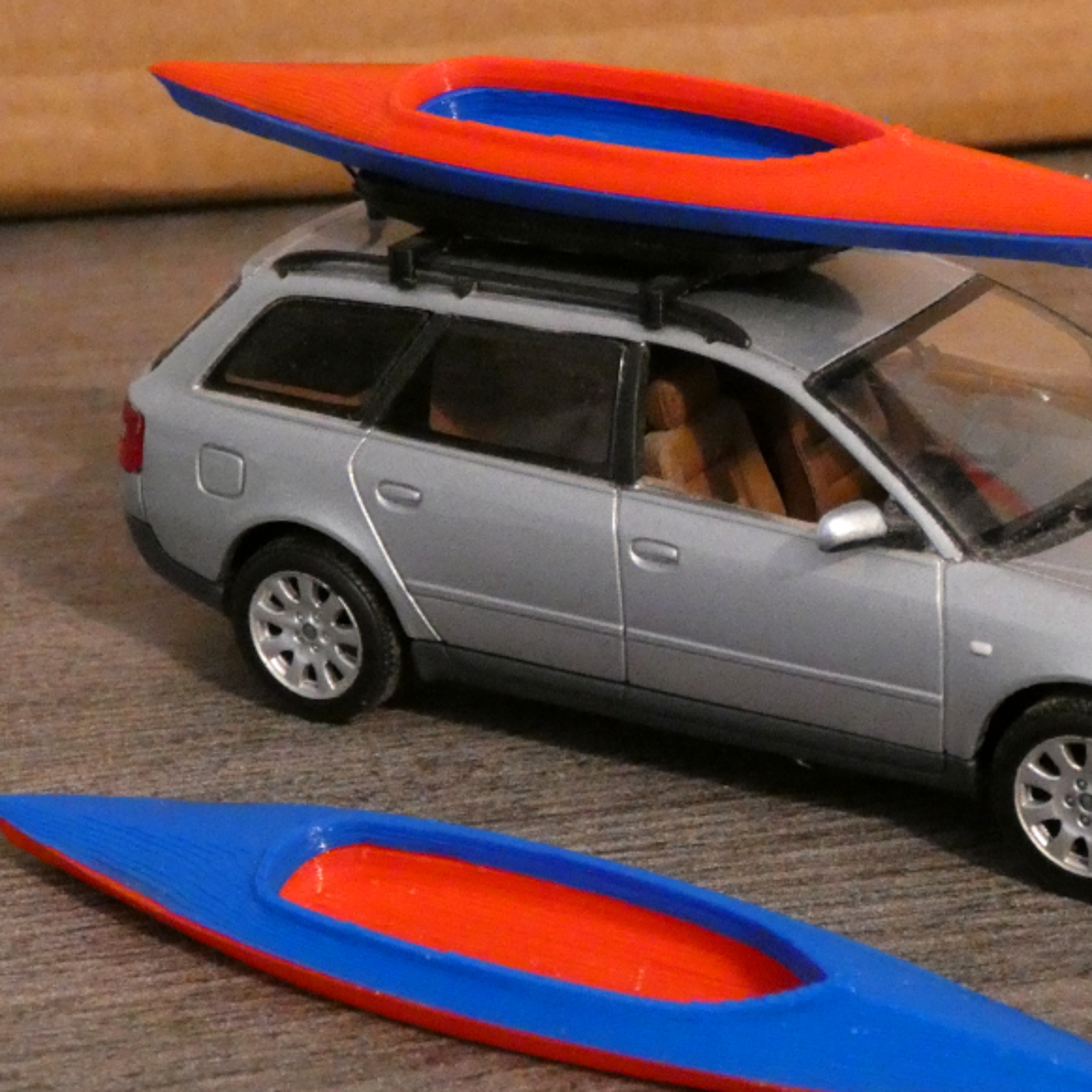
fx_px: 2605
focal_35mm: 73
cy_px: 583
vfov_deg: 23.7
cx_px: 808
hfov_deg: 23.5
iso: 1600
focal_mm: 8.6
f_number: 3.8
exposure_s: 1/10
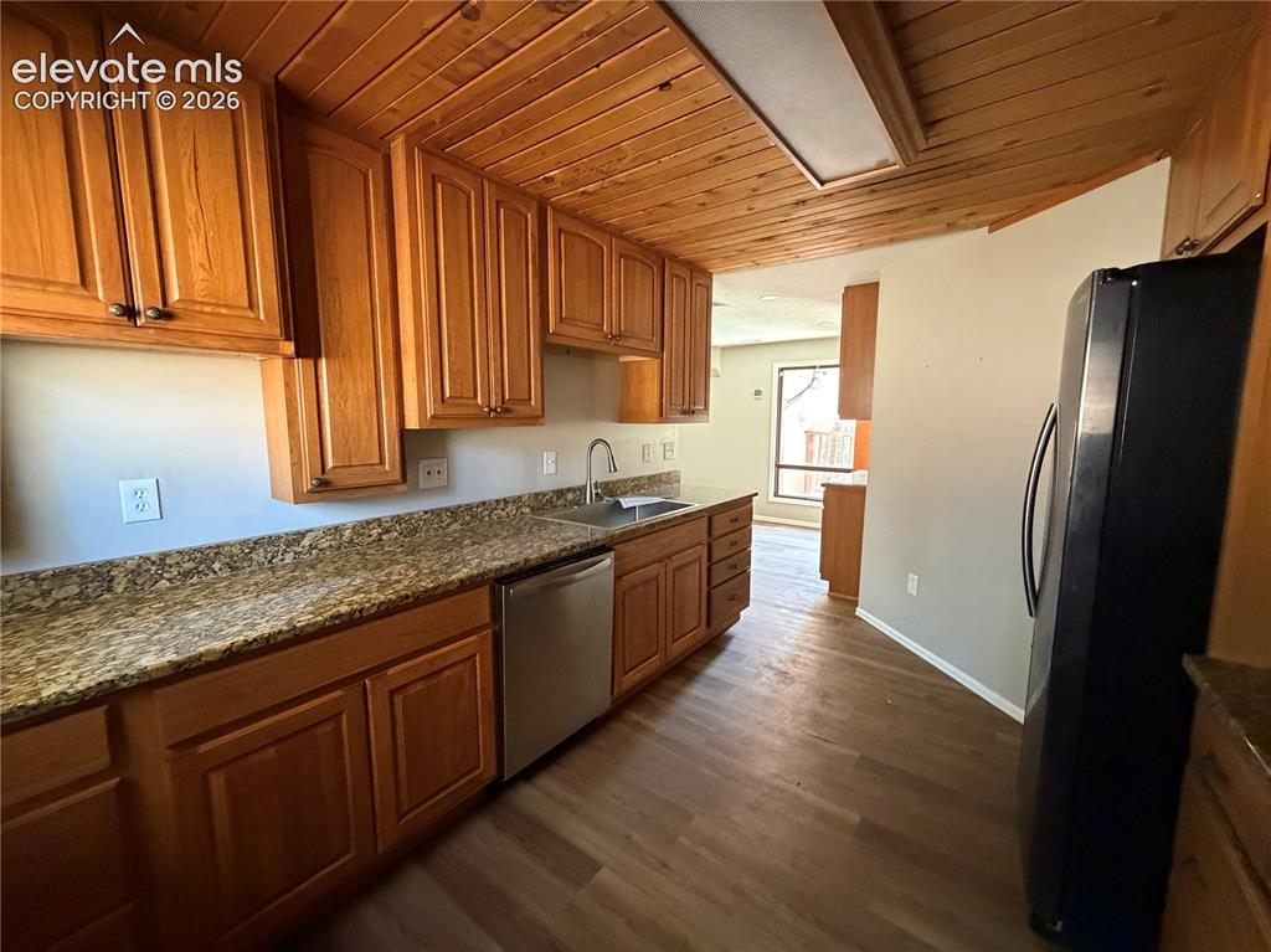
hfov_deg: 102.1
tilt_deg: -6.5
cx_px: 636
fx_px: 514
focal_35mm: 14
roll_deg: +1.2
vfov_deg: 85.6
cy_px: 476
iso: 1000
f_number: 2.2
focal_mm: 2.22
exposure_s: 1/60
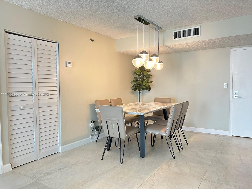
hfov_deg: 67.3
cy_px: 94
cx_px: 126
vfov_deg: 53.1
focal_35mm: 26
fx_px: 189
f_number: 1.5
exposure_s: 1/60
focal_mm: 5.7
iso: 200
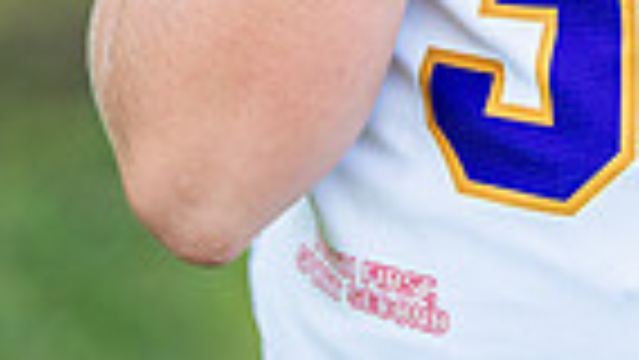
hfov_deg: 7.7
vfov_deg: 4.3
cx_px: 775
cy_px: -437
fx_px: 4729
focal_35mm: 279
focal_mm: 50
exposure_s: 1/1600
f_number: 1.2
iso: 160
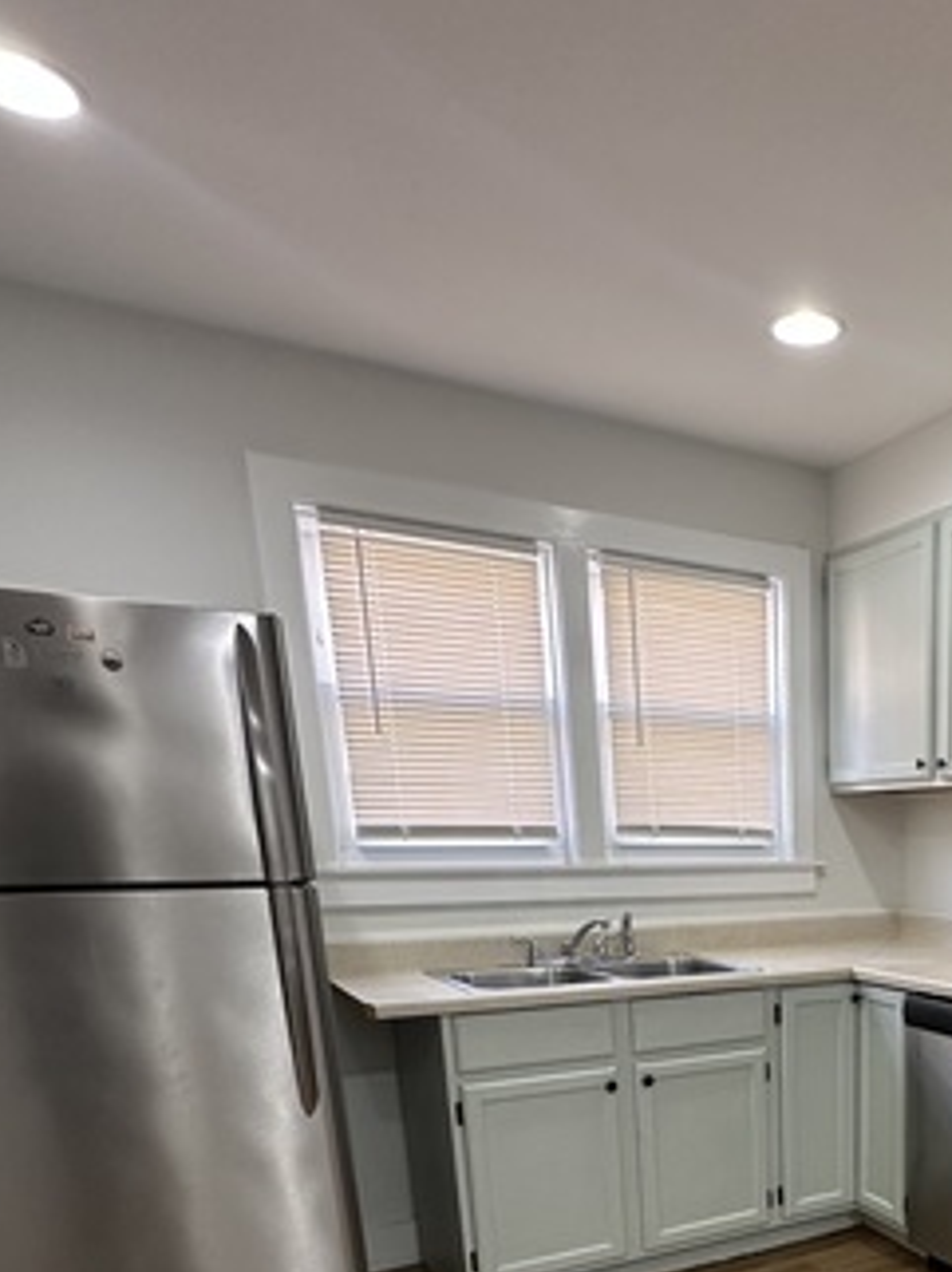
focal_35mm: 29
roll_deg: -0.7
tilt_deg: -14.5
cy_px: 1120
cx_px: 861
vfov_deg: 54.6
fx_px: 1065
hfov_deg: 43.8
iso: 200
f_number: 2.2
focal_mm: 2.22
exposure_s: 1/60
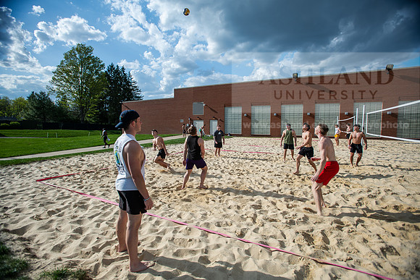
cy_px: 140
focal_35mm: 17
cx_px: 210
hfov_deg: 93.3
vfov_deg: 70.5
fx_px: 198
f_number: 4
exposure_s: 1/640
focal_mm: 17
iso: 125
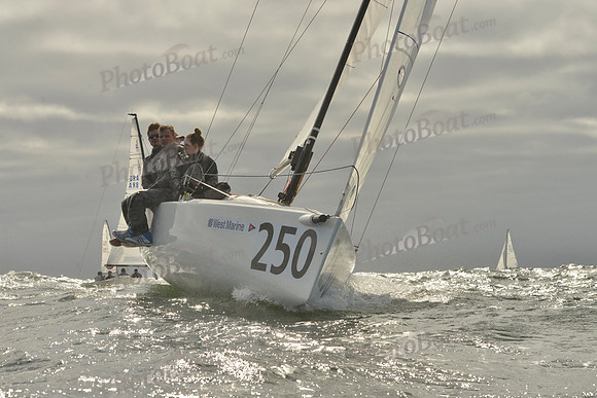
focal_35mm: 98
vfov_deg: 14.0
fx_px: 1625
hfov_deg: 20.8
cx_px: 298
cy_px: 199
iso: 400
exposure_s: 1/2000
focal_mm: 98
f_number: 11
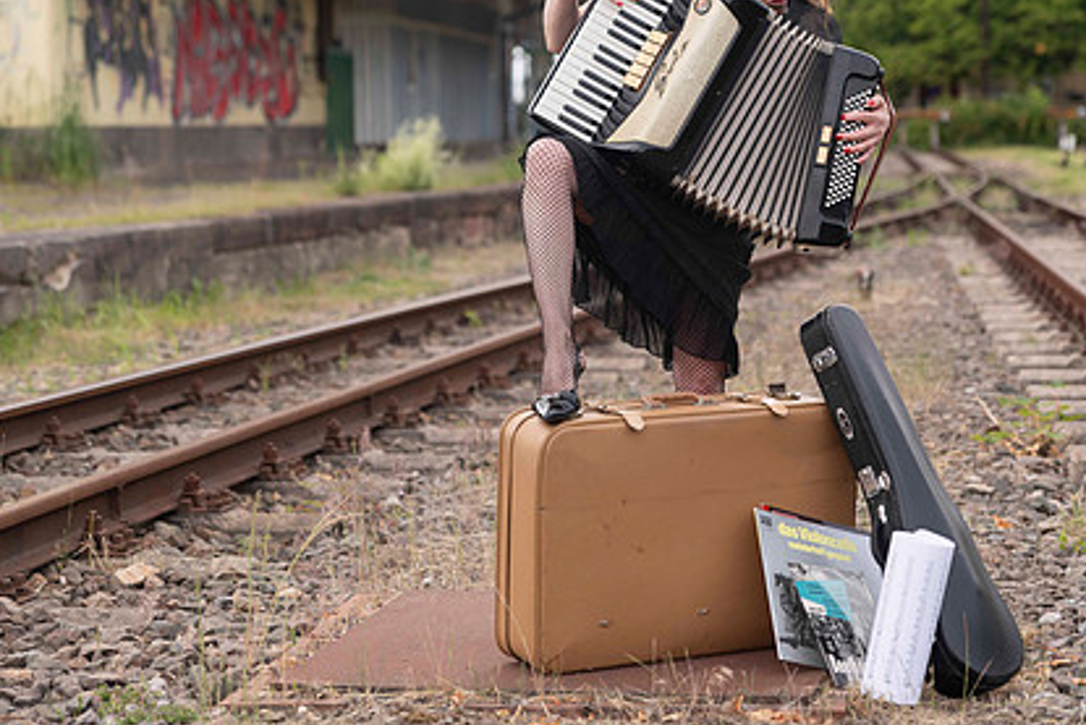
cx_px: 550
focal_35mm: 95
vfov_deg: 14.4
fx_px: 2867
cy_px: 274
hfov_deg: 21.5
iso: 64
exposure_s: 1/400
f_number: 2.8
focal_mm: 68
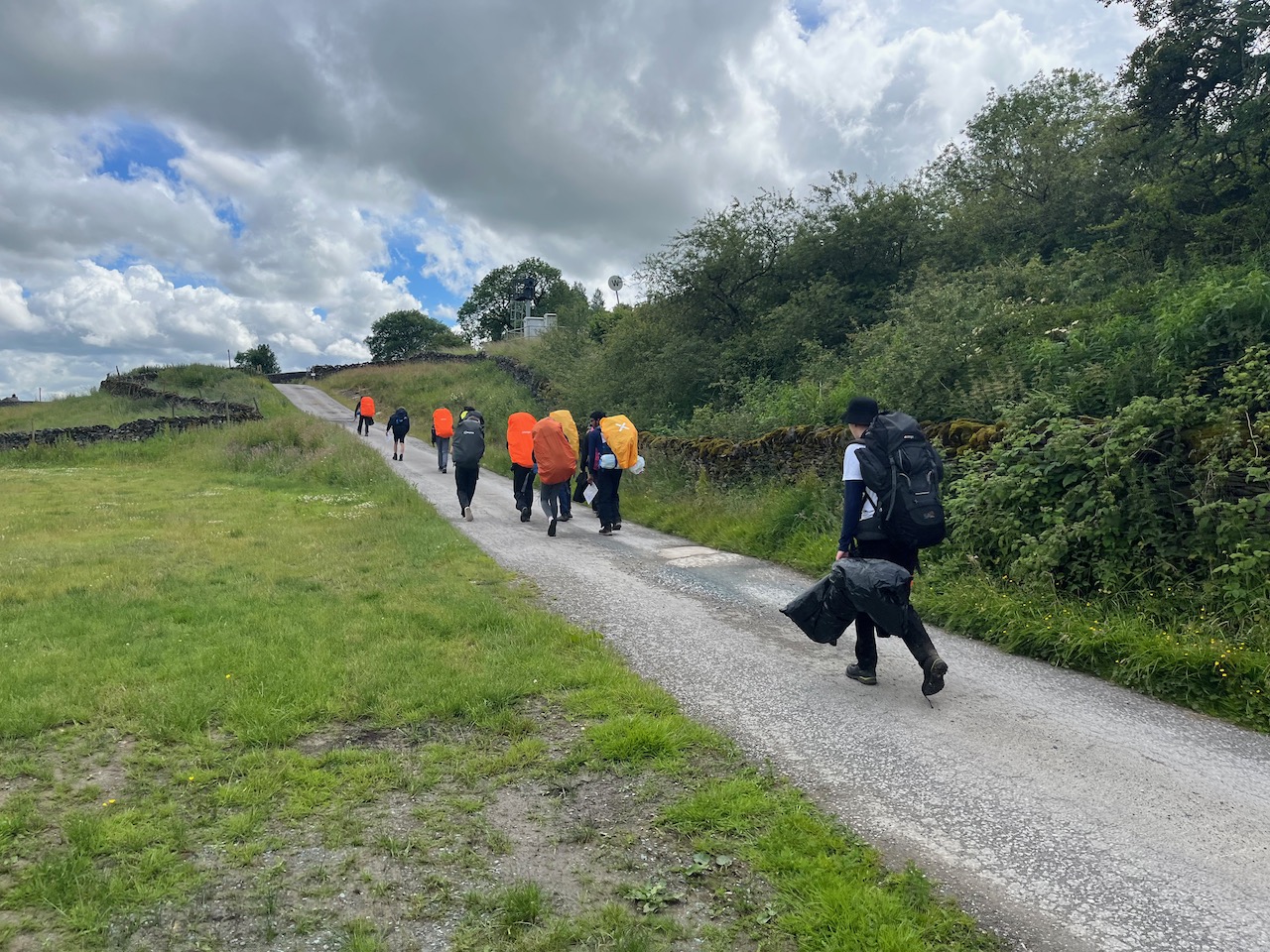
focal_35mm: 26
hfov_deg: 67.3
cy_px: 476
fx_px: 954
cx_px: 635
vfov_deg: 53.1
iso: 50
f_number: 1.6
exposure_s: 1/4016
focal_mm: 5.1
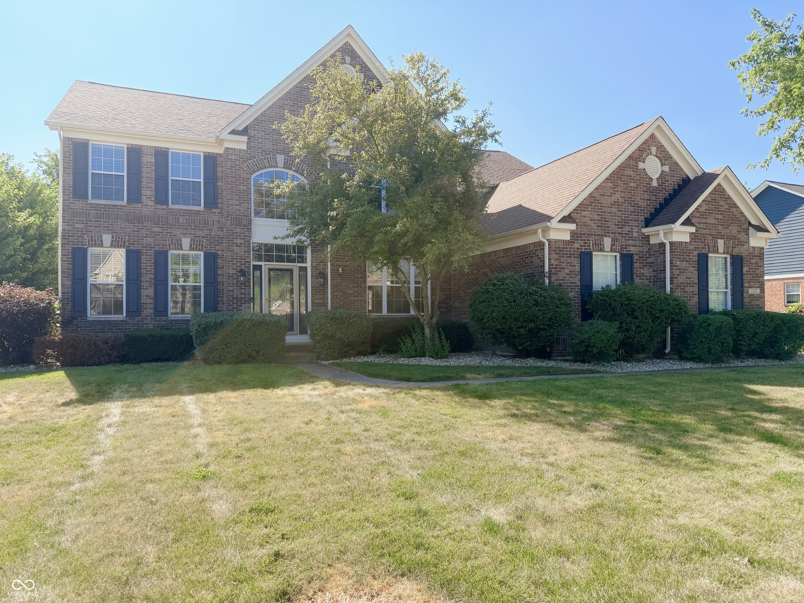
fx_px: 557
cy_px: 302
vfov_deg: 56.8
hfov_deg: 71.6
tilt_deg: +1.5
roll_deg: +0.6
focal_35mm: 24
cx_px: 402
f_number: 1.78
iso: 100
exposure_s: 1/3145
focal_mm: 6.76
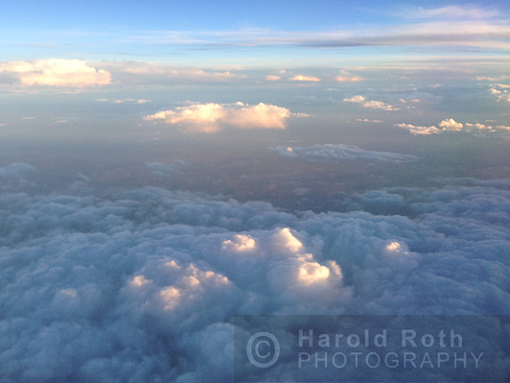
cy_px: 206
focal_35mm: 36
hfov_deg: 51.3
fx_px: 530
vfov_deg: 39.6
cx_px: 234
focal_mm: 4.13
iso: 50
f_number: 2.4
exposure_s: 1/288
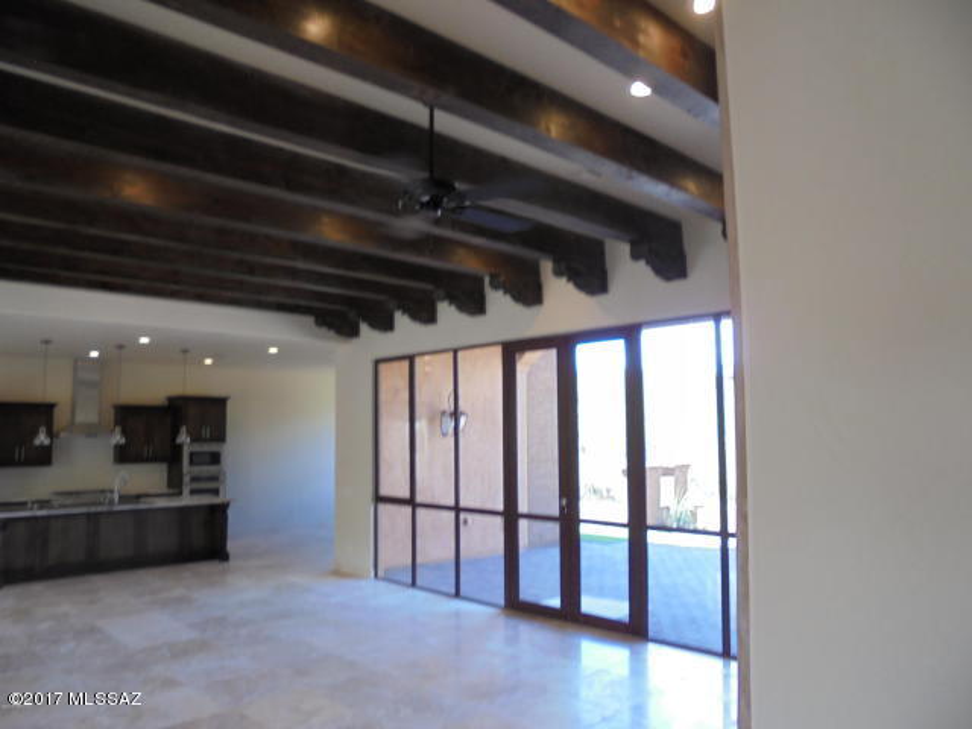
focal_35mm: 26
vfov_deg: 53.1
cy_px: 364
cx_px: 486
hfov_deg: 67.3
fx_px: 730
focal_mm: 4.6
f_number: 3.5
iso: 100
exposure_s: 1/30
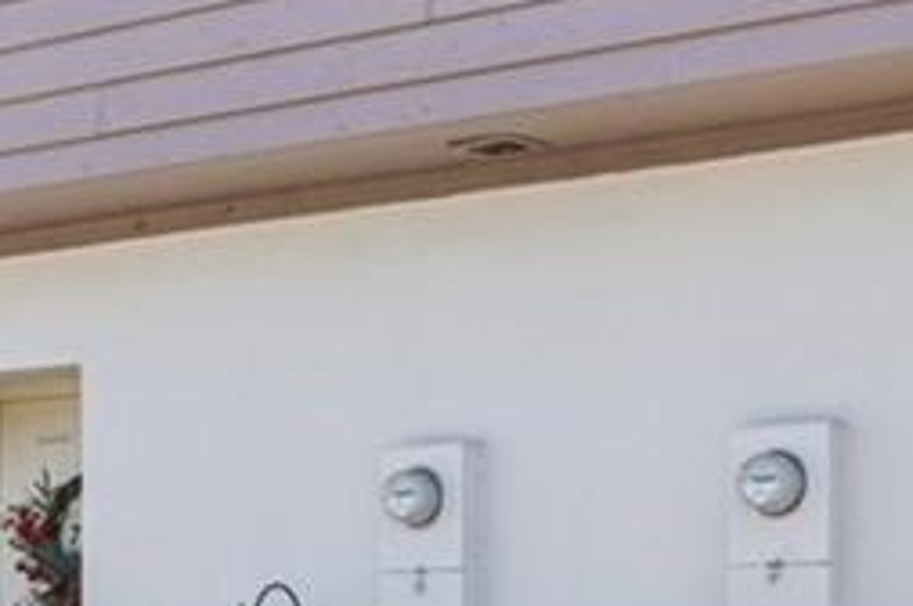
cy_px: 678
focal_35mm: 95
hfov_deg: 21.2
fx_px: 2406
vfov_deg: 14.0
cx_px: 170
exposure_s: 1/125
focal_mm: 10
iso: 100
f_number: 8
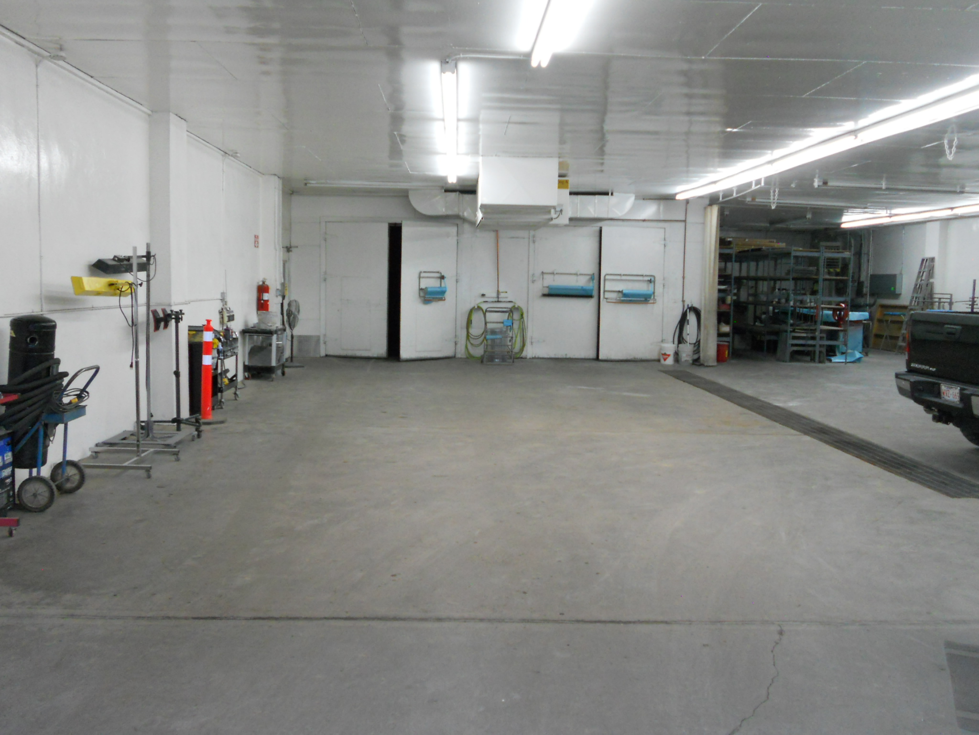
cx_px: 490
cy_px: 368
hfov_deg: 56.8
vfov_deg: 44.2
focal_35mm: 32
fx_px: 905
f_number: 3.5
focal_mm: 5.8
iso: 320
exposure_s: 1/30
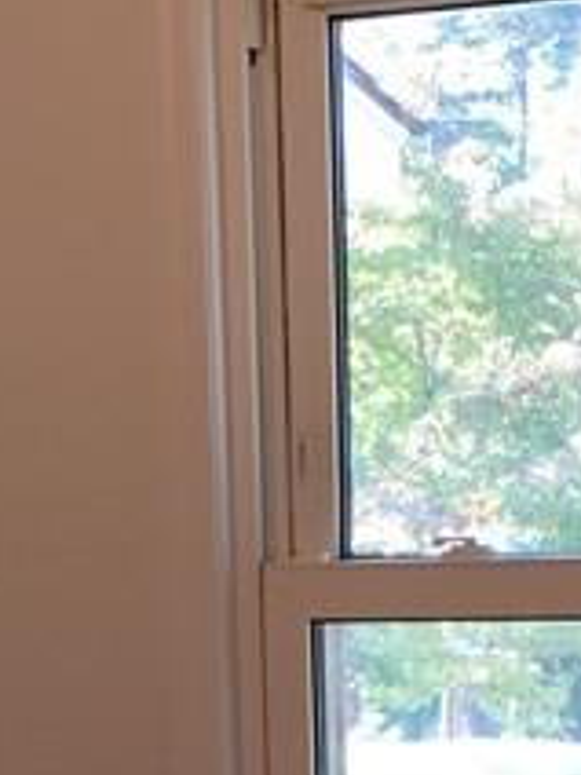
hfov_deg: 10.6
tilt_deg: -11.1
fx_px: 3133
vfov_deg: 13.3
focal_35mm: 140
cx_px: 267
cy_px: 1155
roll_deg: +2.2
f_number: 2.2
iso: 25
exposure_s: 1/40
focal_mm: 4.15
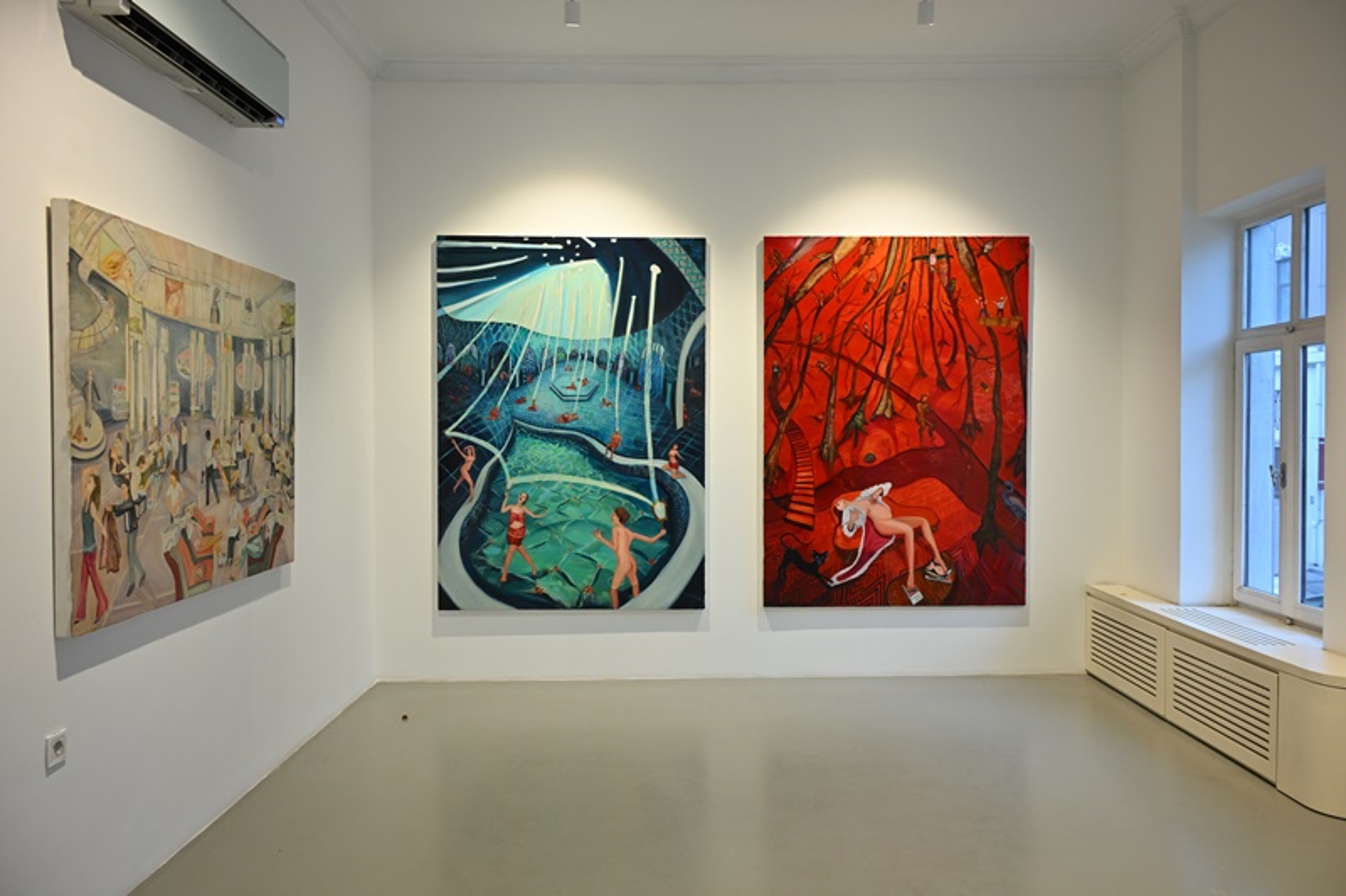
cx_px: 673
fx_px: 897
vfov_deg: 53.1
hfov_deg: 73.8
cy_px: 448
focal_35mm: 24
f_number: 5
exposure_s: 1/60
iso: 800
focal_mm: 24
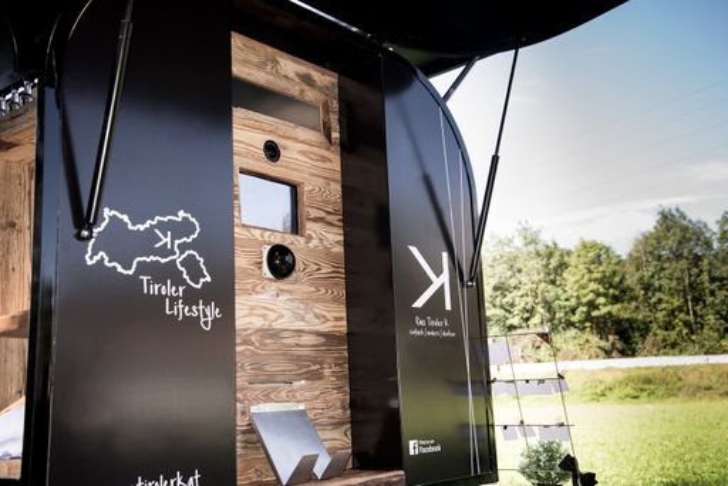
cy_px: 243
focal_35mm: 40
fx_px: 809
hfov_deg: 48.4
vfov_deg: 33.4
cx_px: 364
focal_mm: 40
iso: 400
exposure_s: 1/200
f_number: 5.6
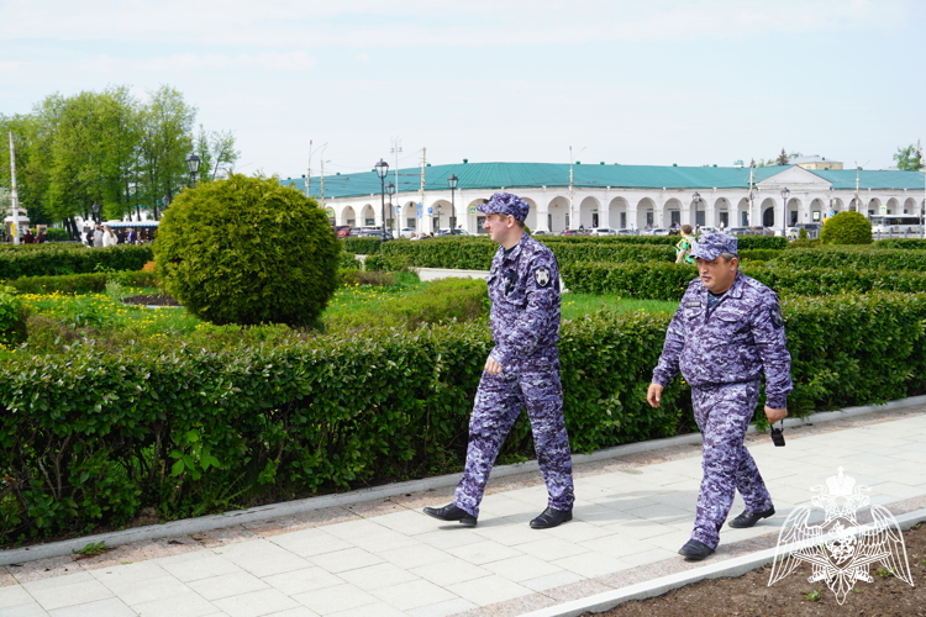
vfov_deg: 29.9
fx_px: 1157
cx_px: 463
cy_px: 308
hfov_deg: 43.6
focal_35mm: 45
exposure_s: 1/320
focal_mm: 30
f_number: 5
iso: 100
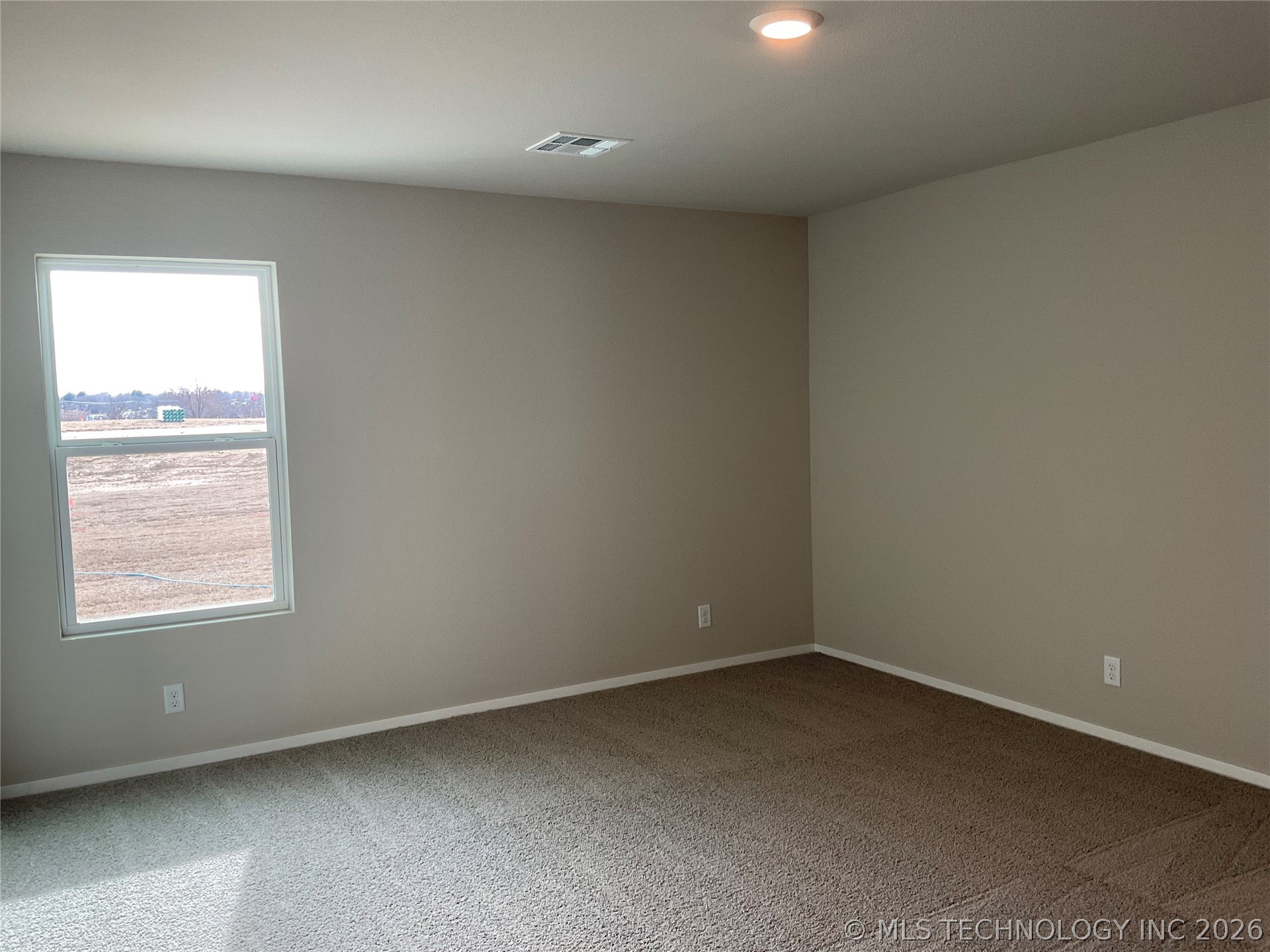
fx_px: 1064
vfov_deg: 48.2
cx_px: 635
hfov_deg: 61.7
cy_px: 476
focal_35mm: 29
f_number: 1.8
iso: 64
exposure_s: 1/120
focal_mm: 3
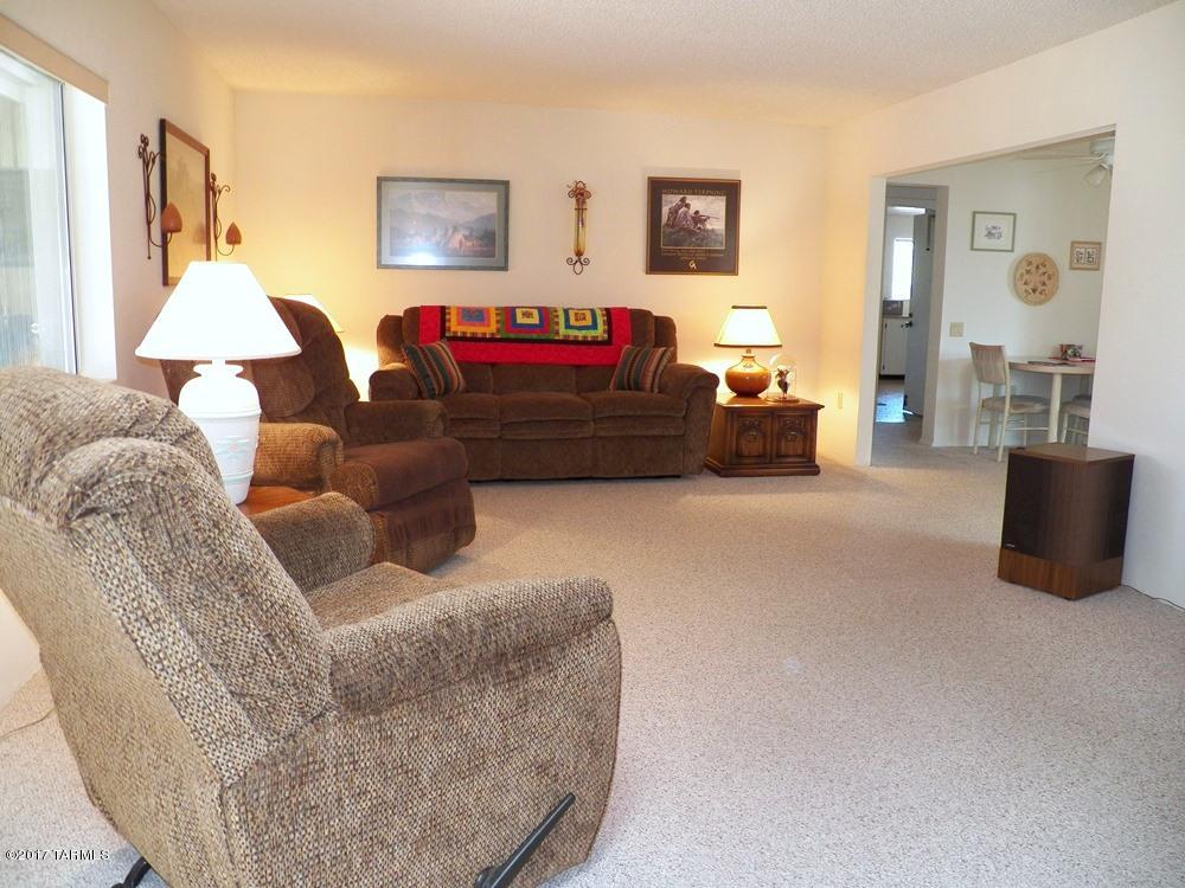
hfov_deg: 63.4
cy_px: 444
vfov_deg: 49.7
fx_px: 959
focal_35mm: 28
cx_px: 592
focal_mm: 4.9
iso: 160
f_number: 2.8
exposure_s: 1/30
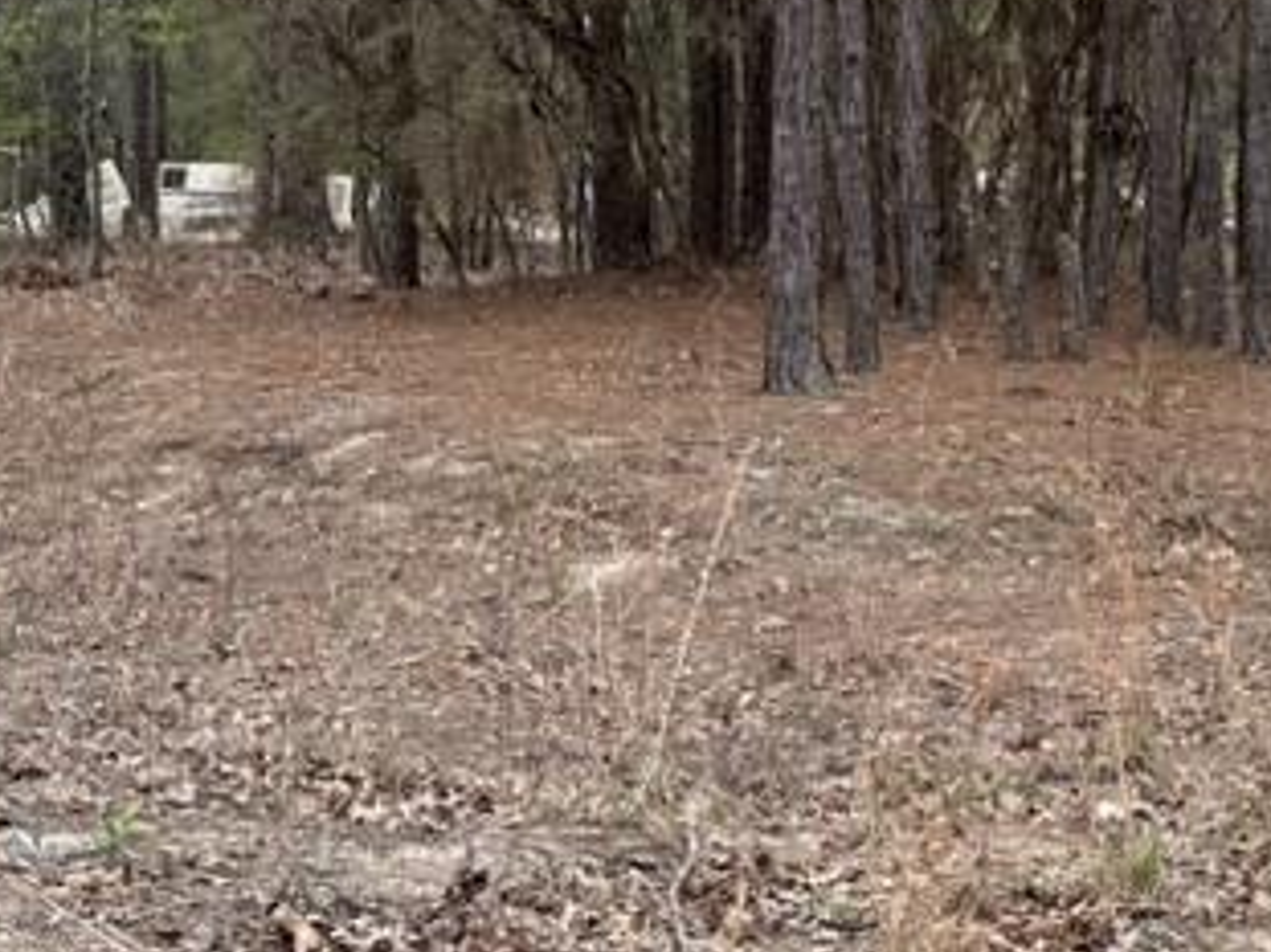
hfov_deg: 24.1
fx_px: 2900
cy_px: 135
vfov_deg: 18.4
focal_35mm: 79
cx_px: 1120
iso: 80
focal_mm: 6.86
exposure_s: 1/127
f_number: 1.78
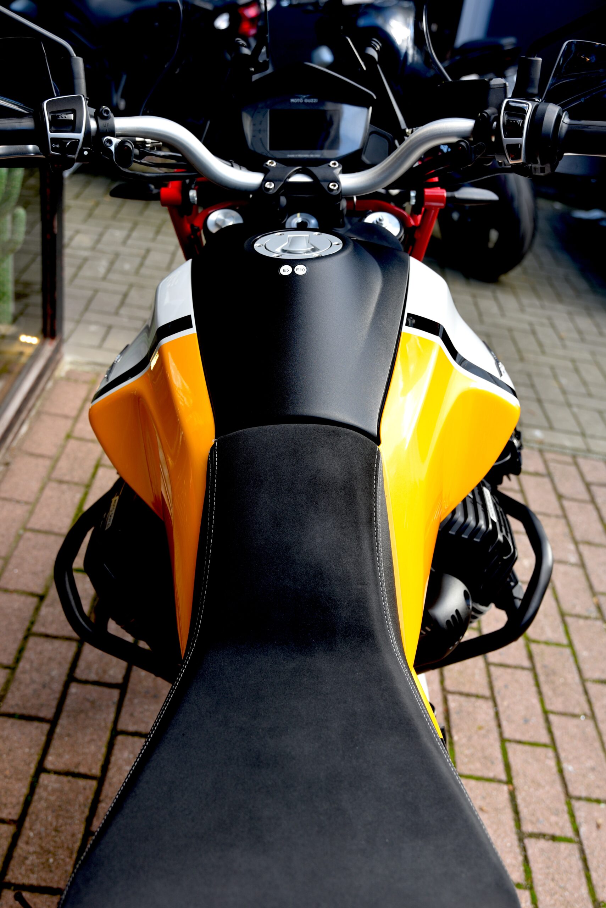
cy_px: 454
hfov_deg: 35.1
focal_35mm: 38
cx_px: 303
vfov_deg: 50.7
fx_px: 959
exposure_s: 1/100
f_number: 5
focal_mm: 38
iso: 200
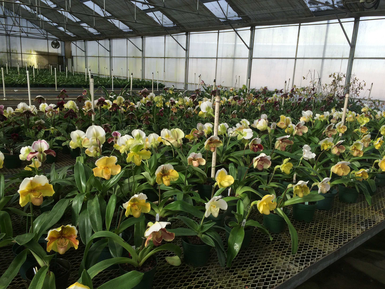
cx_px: 192
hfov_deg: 61.7
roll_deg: -2.5
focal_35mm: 29
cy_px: 144
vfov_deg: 48.2
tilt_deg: -11.9
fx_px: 323
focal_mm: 4.15
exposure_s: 1/277
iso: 32
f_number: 2.2
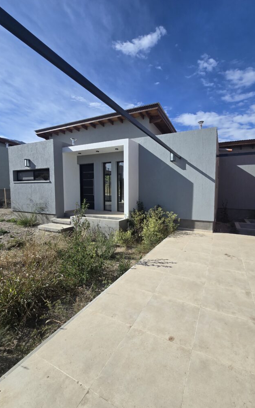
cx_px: 144
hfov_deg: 78.3
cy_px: 205
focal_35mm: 14
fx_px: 156
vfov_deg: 105.3
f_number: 2.2
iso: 50
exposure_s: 1/2961
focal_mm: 2.2
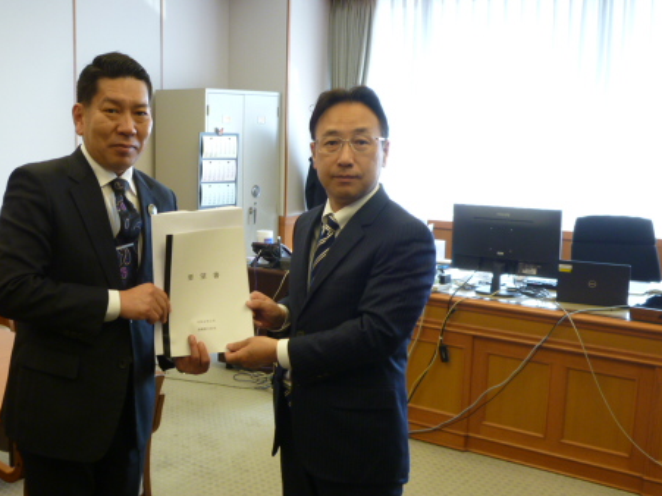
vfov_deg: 32.8
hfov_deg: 42.2
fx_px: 841
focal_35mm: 44
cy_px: 271
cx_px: 208
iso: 125
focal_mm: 5.5
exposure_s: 1/30
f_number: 3.1
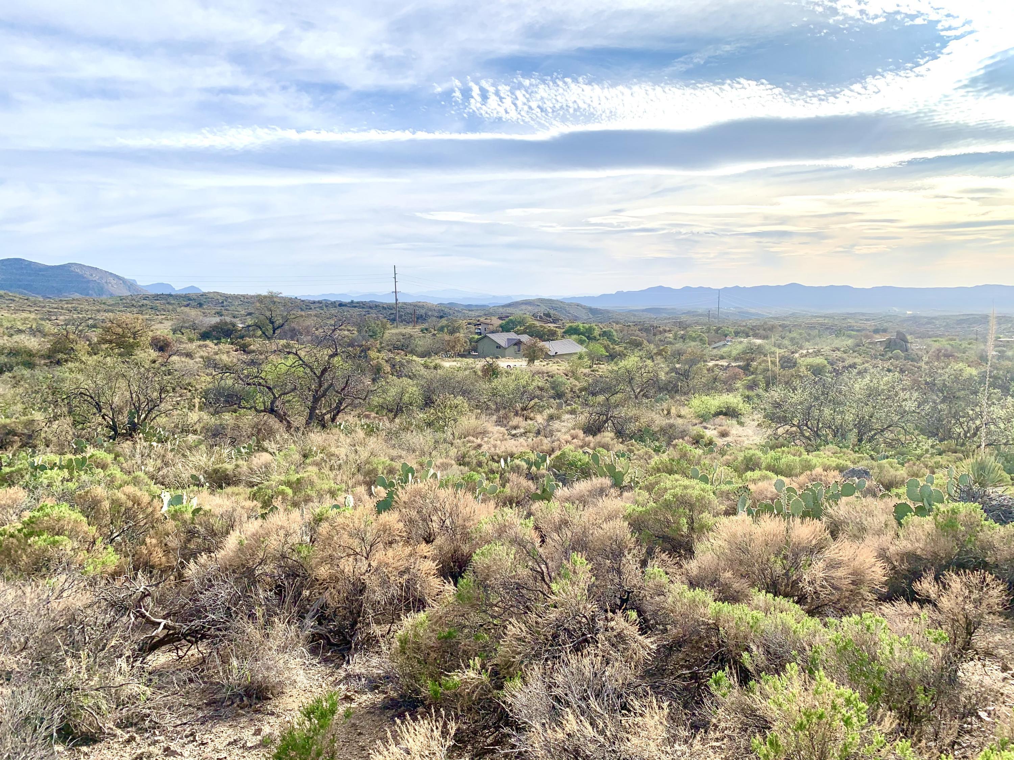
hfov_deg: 67.3
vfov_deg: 53.1
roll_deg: +0.7
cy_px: 380
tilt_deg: -7.6
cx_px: 507
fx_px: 762
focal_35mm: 26
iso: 25
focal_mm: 4.25
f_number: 1.8
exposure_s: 1/4098
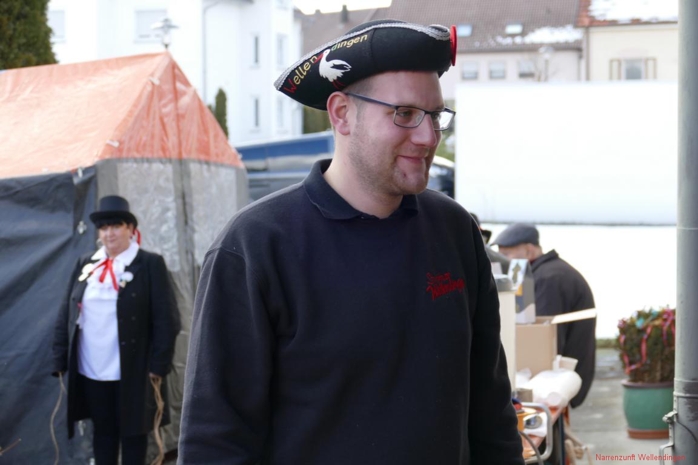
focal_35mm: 93
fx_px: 1803
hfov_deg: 21.9
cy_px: 232
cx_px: 349
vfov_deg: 14.7
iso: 125
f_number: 3.8
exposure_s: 1/160
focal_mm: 33.96
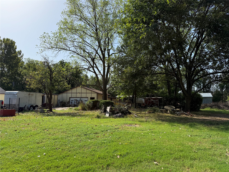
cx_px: 114
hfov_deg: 71.6
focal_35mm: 24
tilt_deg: +5.9
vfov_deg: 56.8
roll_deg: -1.1
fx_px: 159
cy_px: 86
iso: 100
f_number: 1.78
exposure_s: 1/3953
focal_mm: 6.76
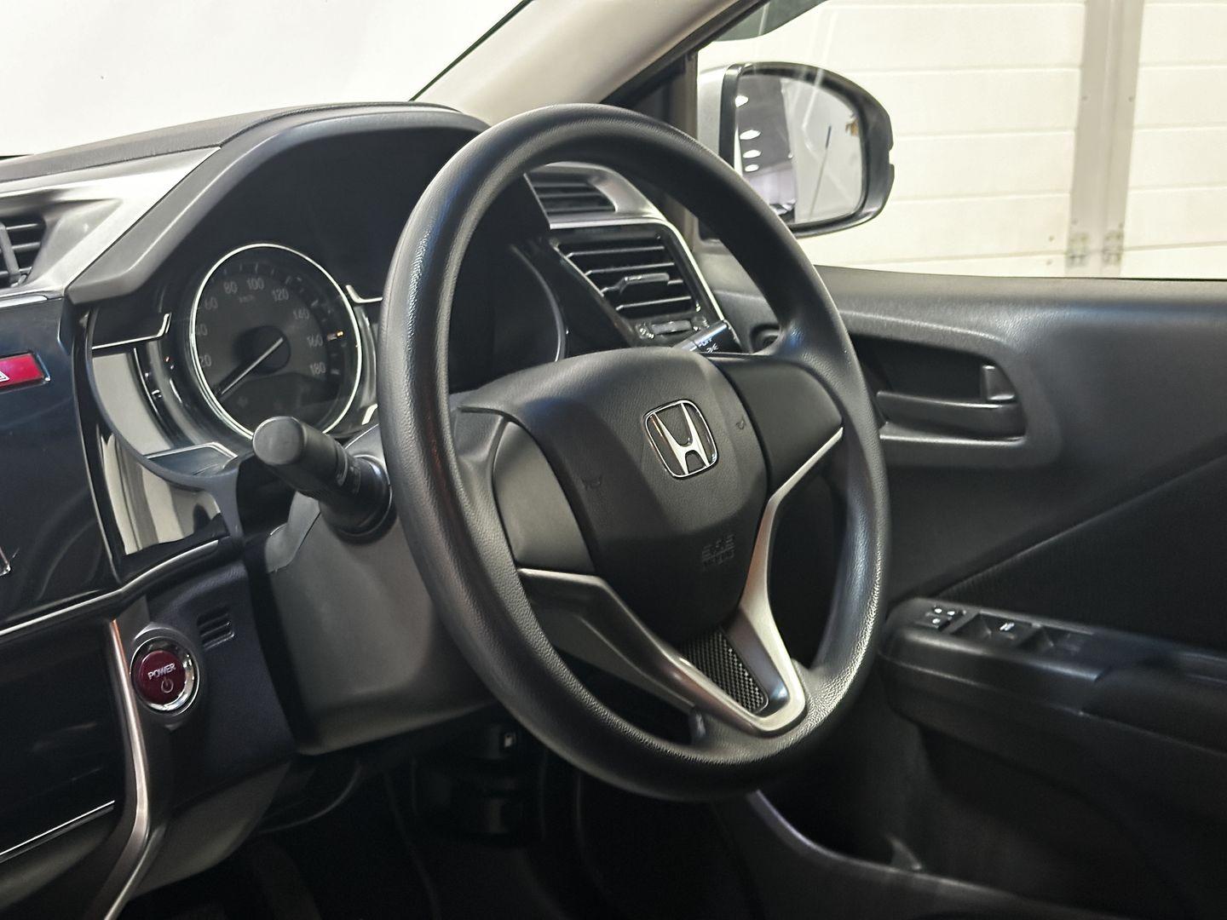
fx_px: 1701
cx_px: 614
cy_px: 460
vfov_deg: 30.3
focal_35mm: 48
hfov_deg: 39.7
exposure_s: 1/25
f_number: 1.78
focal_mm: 6.86
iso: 500
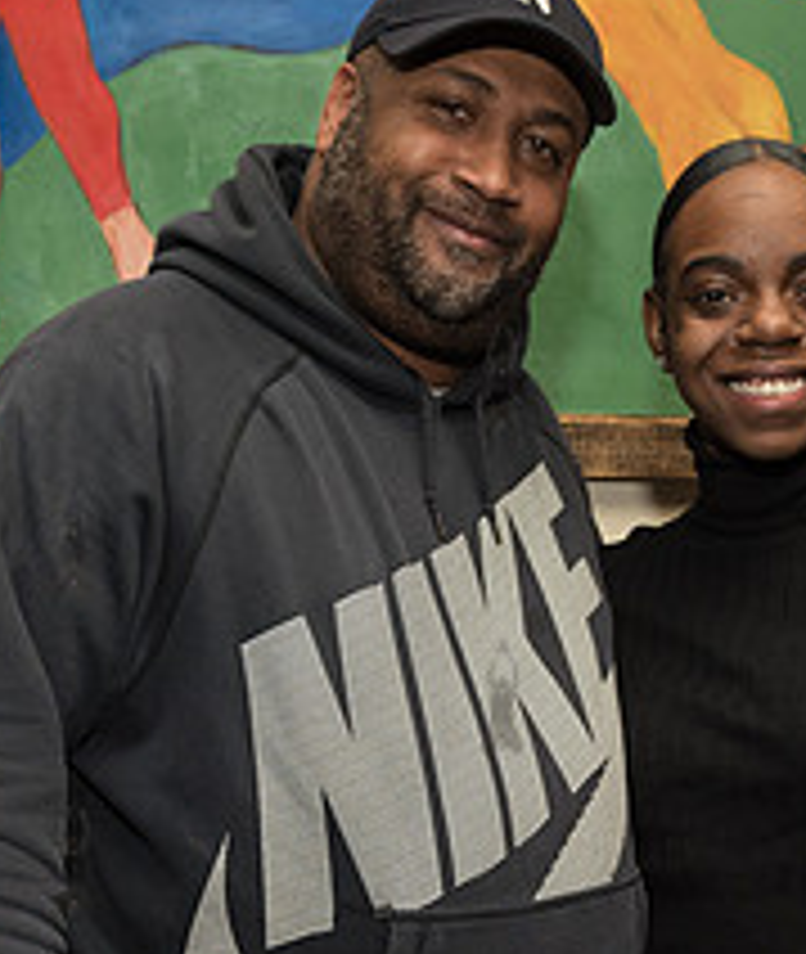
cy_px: 698
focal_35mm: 70
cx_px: 461
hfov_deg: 22.5
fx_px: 2021
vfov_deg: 26.3
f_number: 4.5
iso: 1600
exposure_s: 1/250
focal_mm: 24
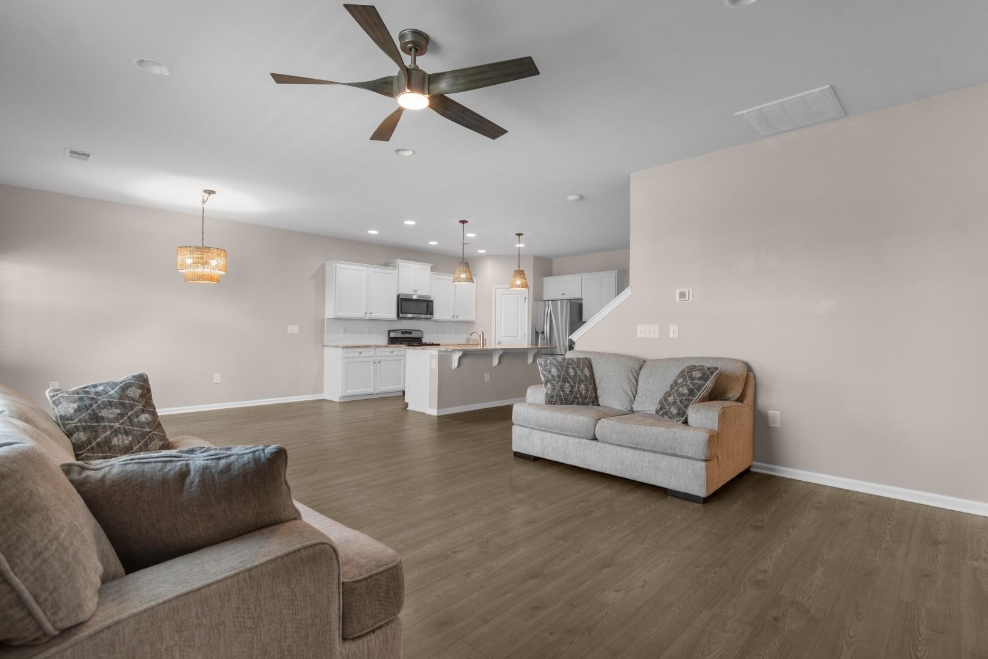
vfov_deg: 73.7
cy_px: 330
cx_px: 494
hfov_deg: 96.7
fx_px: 439
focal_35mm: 16
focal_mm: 11
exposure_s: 1/8
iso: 100
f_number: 4.8
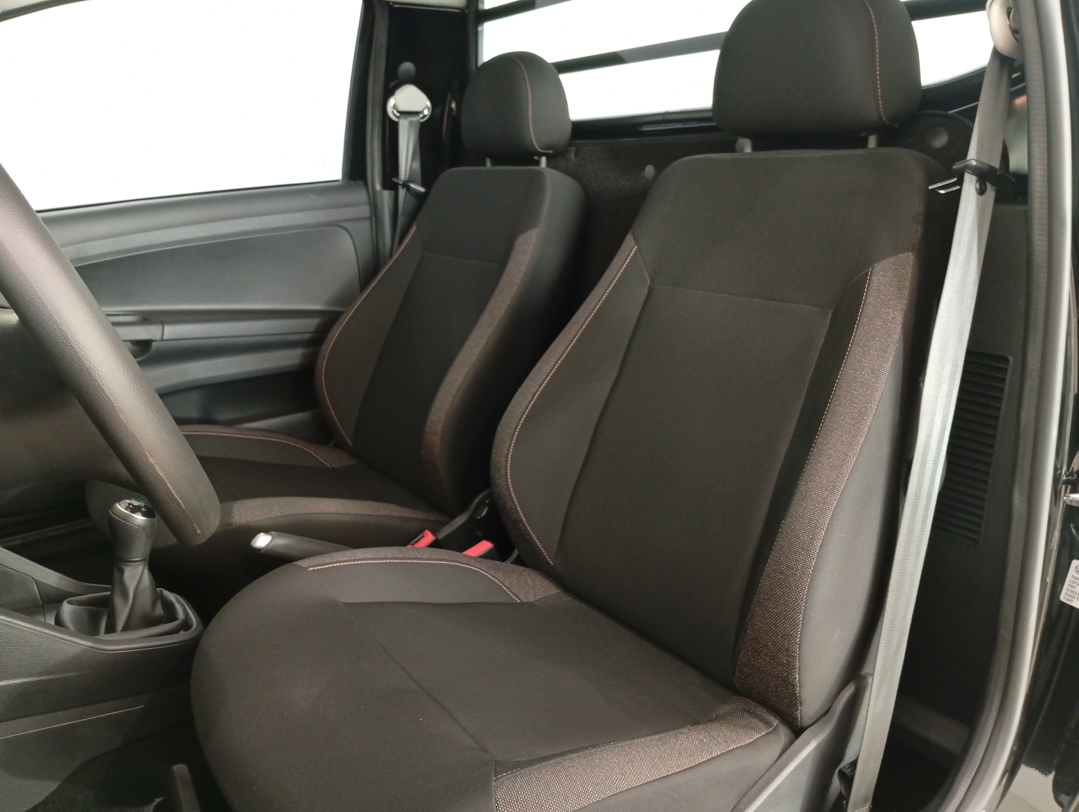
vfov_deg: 51.5
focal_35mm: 27
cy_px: 406
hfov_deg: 65.2
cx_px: 540
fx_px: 843
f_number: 1.8
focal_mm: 3.98
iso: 1018
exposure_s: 1/20
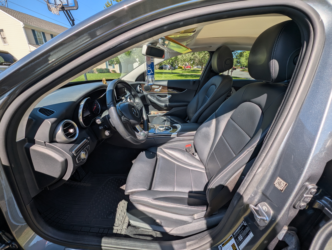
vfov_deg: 90.1
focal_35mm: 13
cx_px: 166
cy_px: 125
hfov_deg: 106.1
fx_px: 125
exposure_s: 1/934
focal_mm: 1.95
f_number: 2.2
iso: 43
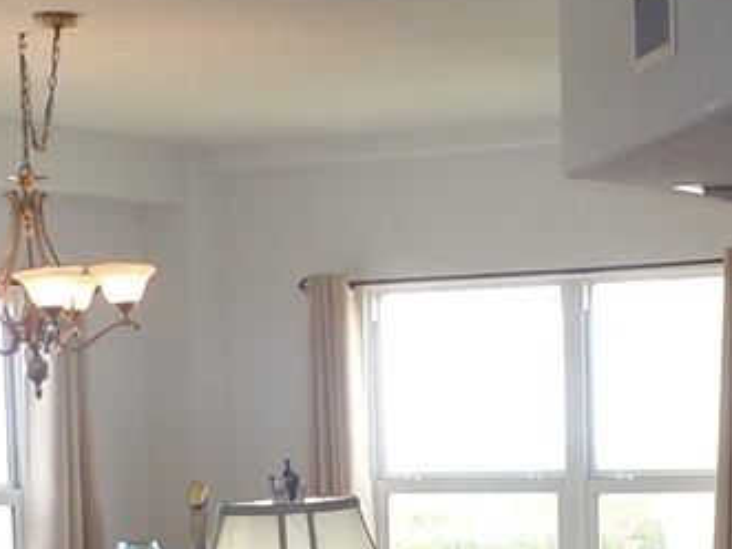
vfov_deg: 12.5
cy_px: 640
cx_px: 644
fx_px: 2452
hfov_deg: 16.8
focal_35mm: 116
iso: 80
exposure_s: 1/34
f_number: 4.3
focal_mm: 4.3
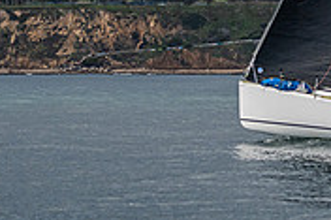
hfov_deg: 3.6
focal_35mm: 569
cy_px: -176
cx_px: 460
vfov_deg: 2.4
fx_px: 5227
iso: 400
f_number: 5.6
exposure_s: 1/3200
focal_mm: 140
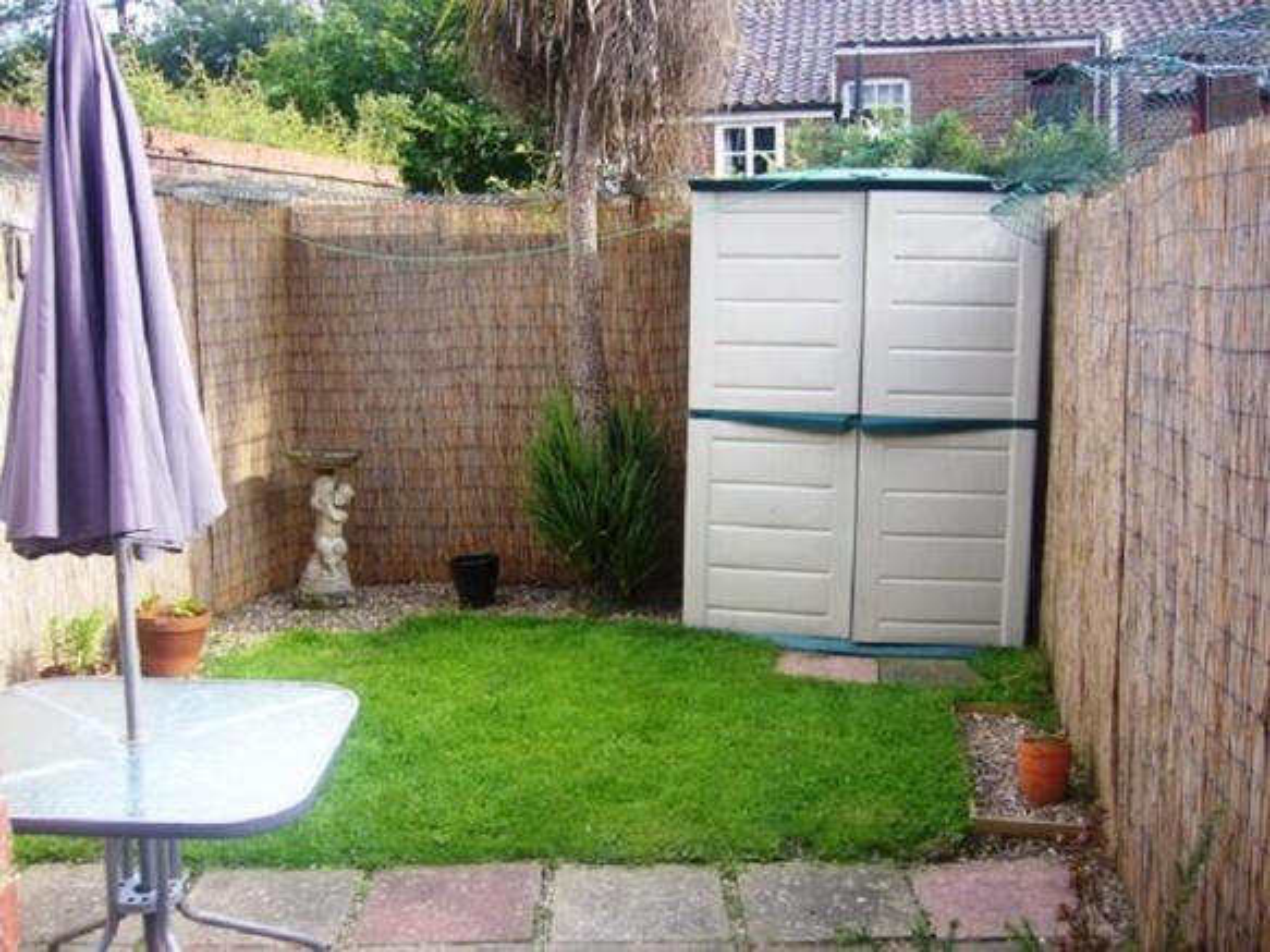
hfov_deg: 52.6
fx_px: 1284
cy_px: 476
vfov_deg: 40.7
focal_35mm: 35
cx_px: 635
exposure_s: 1/80
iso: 80
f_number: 2.8
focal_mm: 5.8
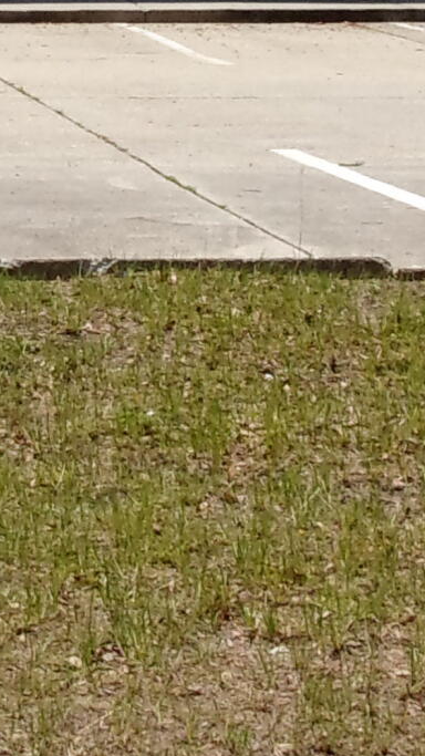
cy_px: 11
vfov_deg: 15.7
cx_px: 66
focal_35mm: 134
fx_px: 2686
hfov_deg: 9.0
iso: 200
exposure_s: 1/300
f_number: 10.8
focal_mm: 5.1
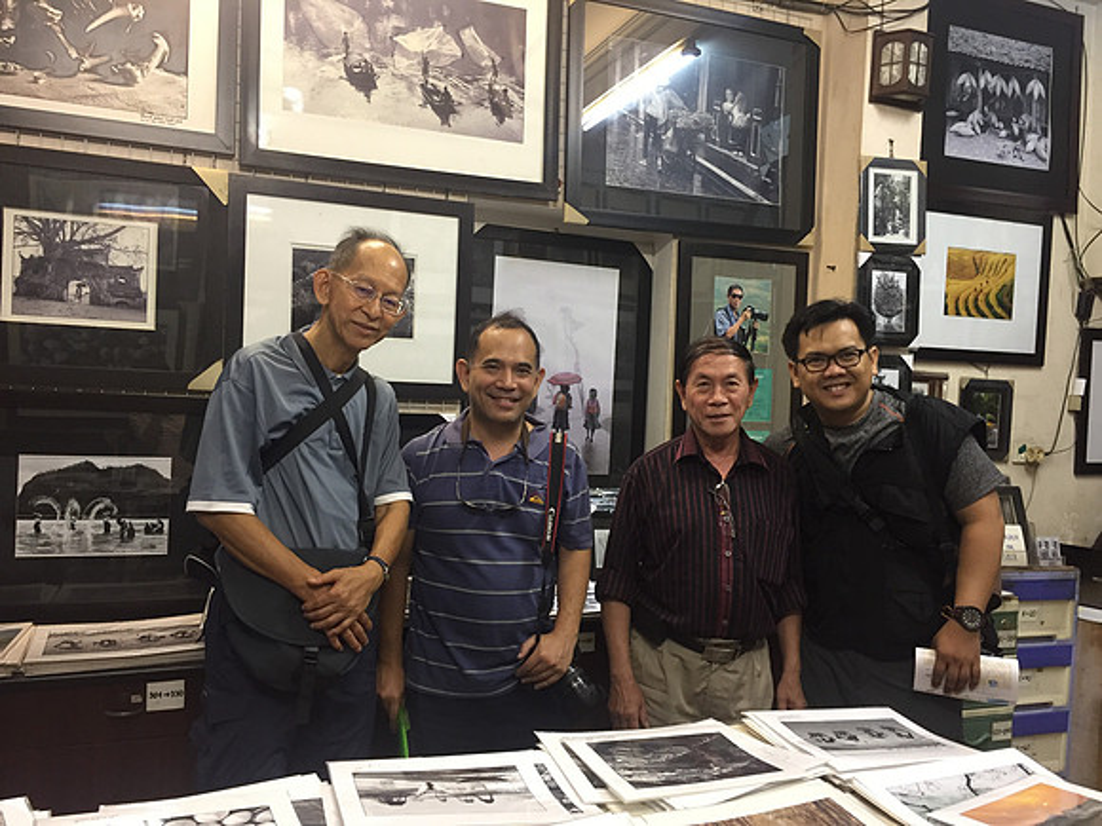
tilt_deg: -1.9
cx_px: 551
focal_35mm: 29
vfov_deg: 48.2
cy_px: 413
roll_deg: -3.2
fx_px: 923
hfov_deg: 61.7
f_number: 2.2
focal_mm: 4.15
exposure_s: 1/33
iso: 160
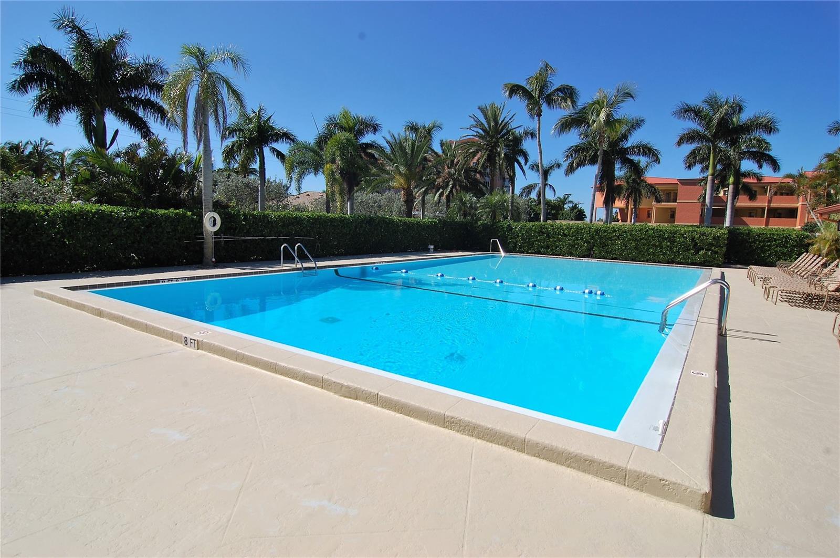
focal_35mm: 18
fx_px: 420
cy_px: 279
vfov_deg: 67.3
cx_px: 420
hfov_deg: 90.1
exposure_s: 1/320
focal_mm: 12
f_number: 9
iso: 200
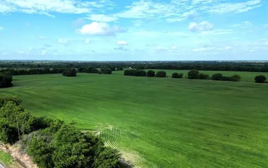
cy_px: 102
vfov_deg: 41.6
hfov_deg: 62.5
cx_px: 113
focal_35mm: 30
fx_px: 219
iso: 100
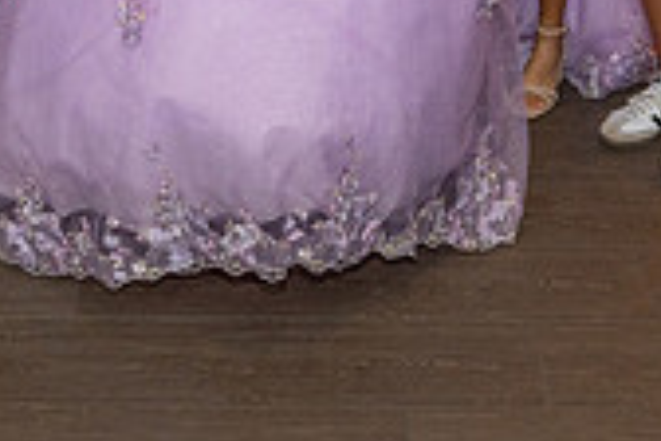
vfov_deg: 15.3
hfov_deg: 24.4
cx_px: 279
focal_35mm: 83
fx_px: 1524
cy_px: -207
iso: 640
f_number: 5
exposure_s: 1/125
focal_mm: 24
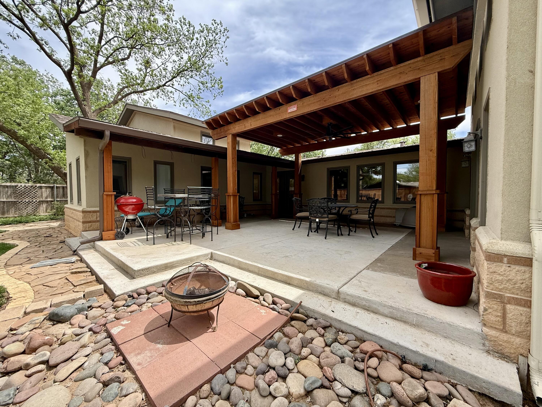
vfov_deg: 85.7
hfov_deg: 102.1
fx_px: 219
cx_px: 271
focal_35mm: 14
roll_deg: +0.4
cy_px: 204
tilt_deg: -0.8
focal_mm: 2.22
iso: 64
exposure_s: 1/701
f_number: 2.2
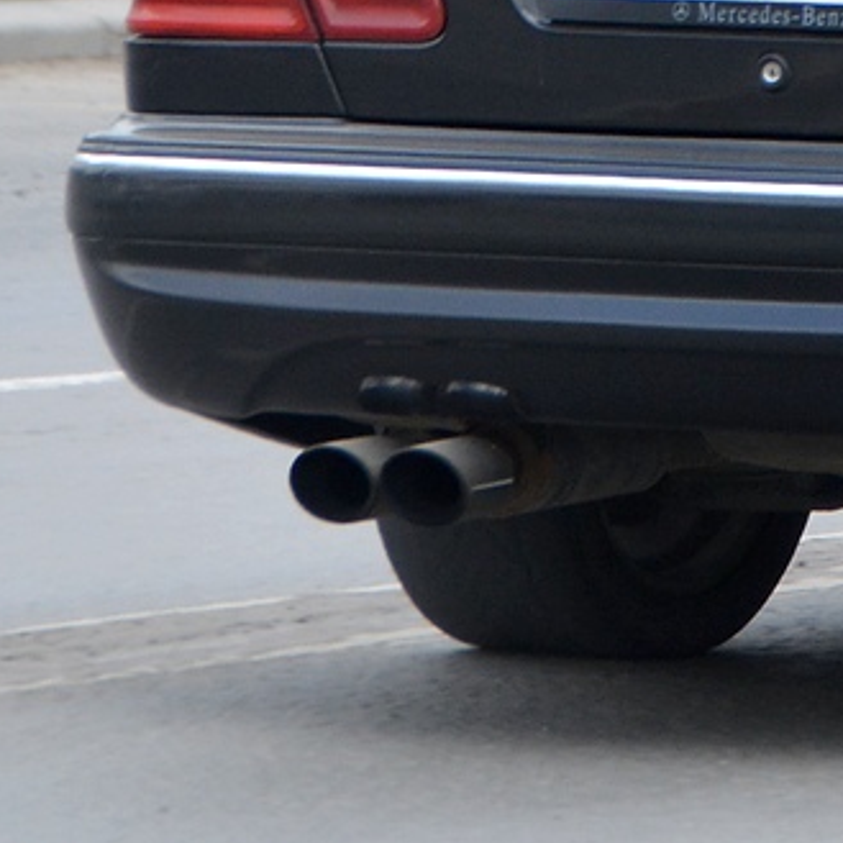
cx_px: 1635
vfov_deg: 2.9
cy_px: -337
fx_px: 16805
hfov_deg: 2.9
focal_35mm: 610
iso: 800
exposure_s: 1/640
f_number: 5.3
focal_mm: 105
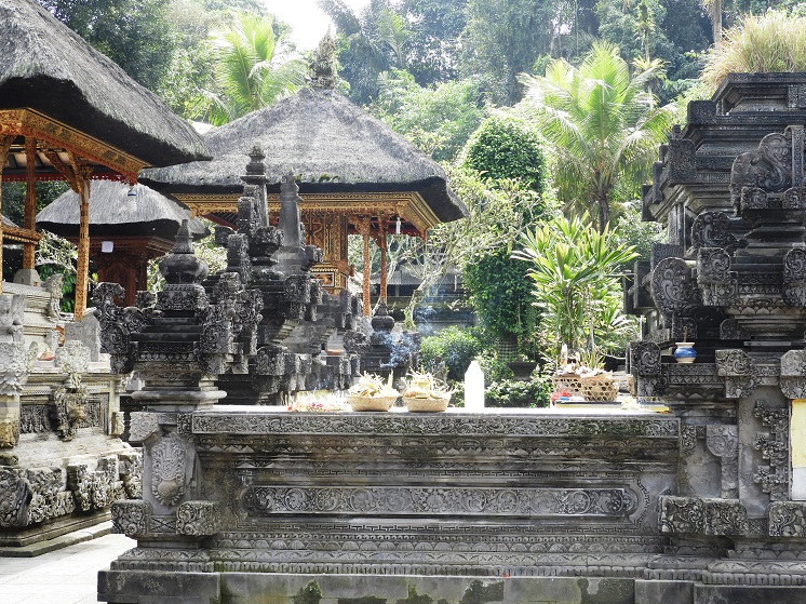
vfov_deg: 24.8
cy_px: 319
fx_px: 1373
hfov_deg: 32.7
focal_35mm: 59
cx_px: 424
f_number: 4
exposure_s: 1/160
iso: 100
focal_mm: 9.9
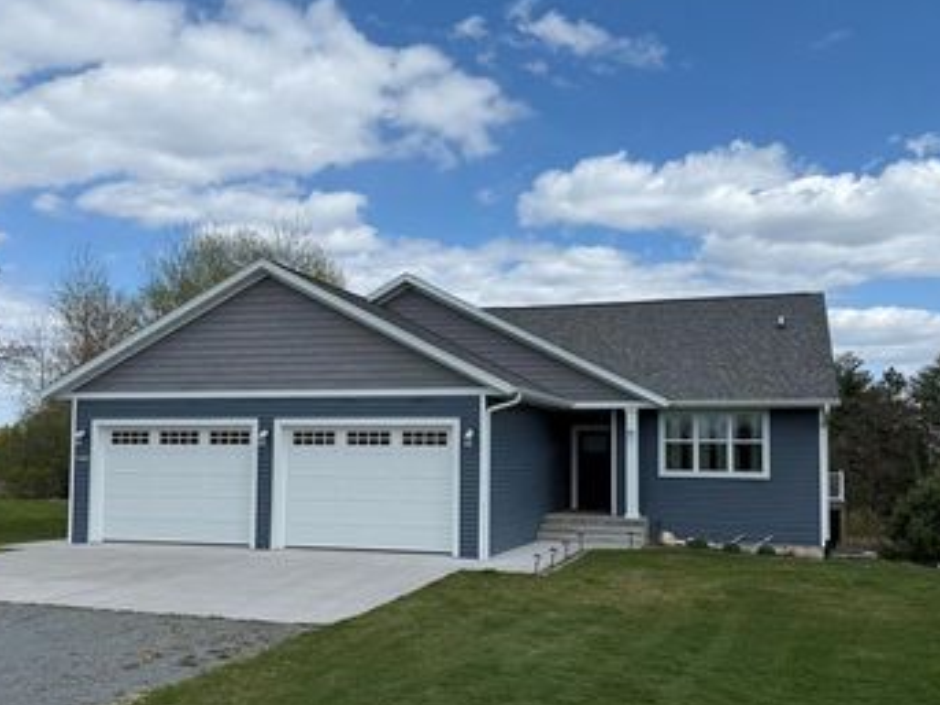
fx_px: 950
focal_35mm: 35
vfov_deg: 40.6
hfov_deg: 52.6
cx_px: 471
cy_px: 402
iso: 80
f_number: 1.78
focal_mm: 6.76
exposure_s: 1/6173
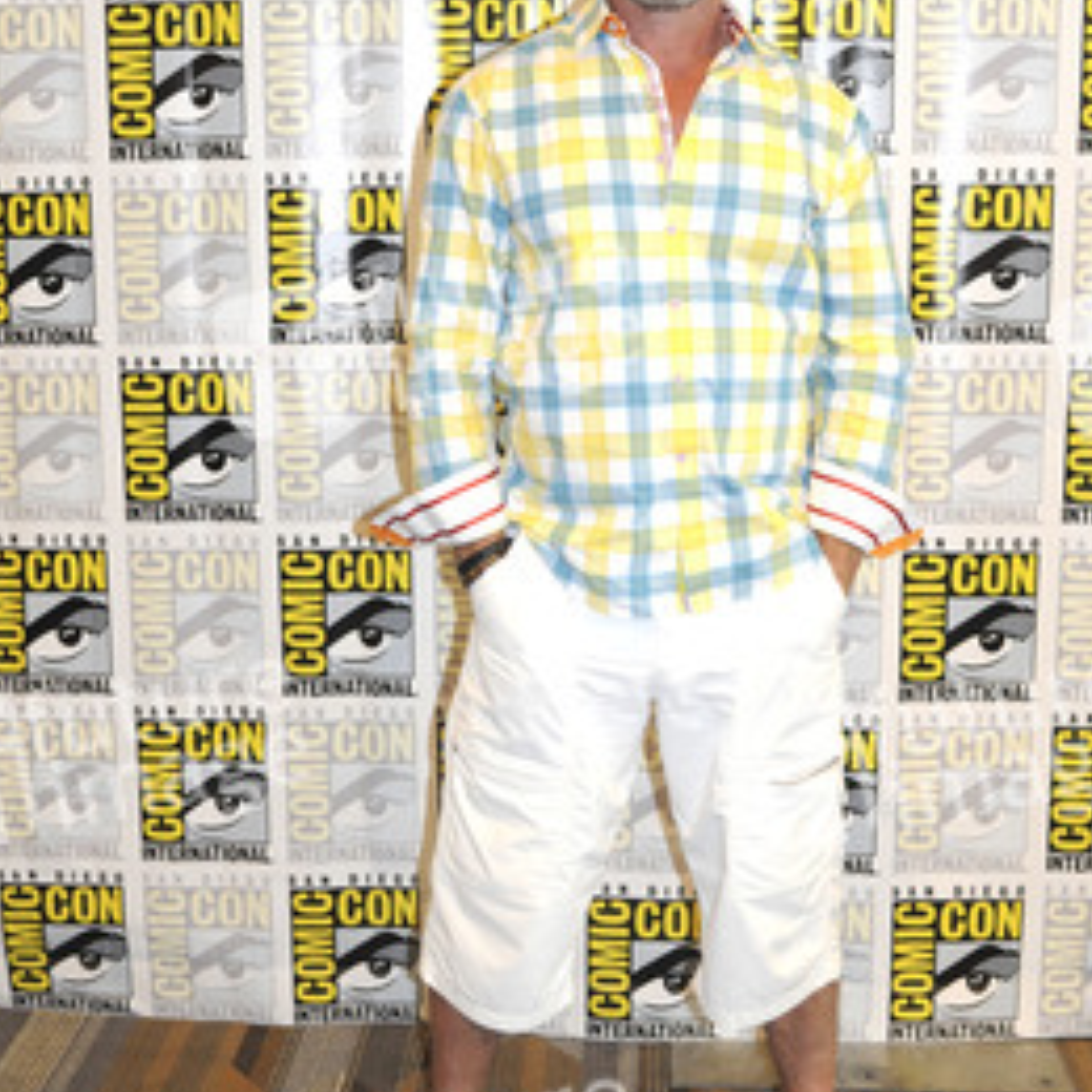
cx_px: 552
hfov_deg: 36.1
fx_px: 1677
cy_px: 550
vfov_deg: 36.1
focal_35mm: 47
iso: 1000
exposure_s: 1/60
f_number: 4.5
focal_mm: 24
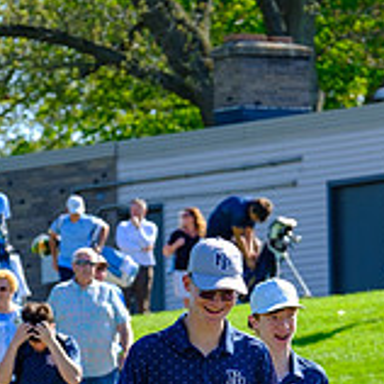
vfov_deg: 3.5
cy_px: 444
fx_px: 6238
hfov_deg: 3.5
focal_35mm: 497
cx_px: 248
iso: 250
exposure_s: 1/300
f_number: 5.6
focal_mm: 106
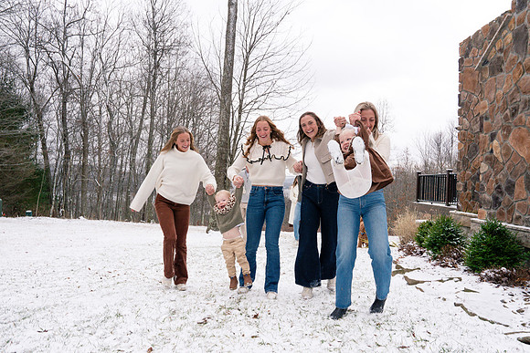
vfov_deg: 50.2
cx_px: 252
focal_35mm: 26
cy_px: 181
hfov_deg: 70.1
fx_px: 377
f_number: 13
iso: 800
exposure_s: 1/250
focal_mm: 24
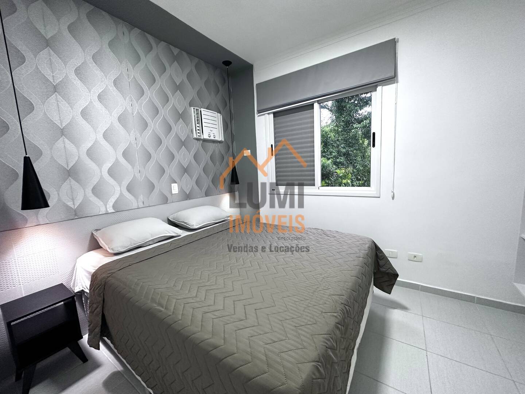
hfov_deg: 102.1
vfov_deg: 85.7
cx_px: 262
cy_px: 197
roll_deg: +3.0
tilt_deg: -8.1
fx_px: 212
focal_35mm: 14
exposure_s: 1/60
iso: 250
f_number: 2.2
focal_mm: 2.22
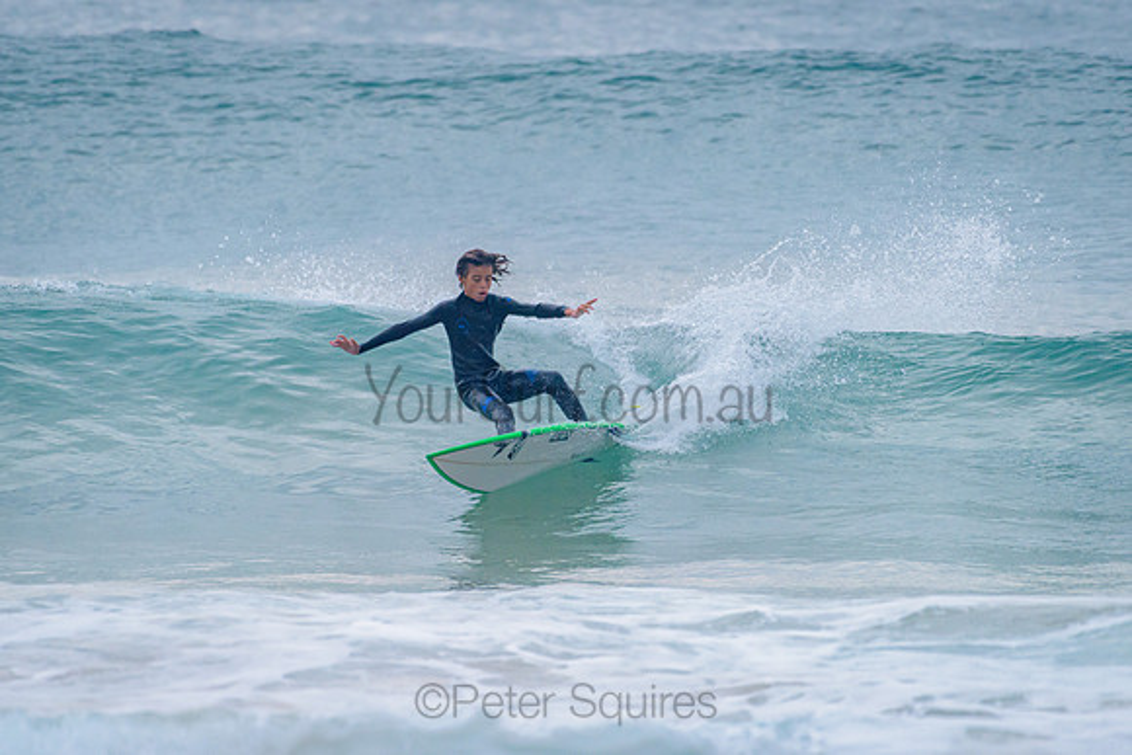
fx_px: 19284
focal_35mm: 613
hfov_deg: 3.4
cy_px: 370
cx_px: 549
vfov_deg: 2.2
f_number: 5.6
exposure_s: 1/1600
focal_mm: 500
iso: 800
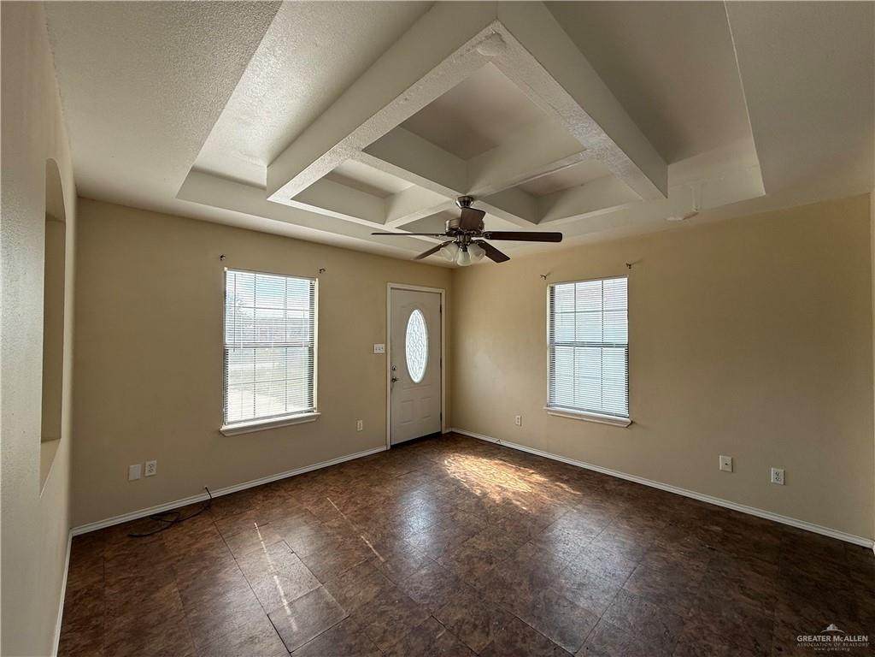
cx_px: 438
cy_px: 328
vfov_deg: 85.7
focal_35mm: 14
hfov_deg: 102.1
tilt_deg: +1.4
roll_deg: -0.4
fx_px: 354
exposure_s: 1/267
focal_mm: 2.22
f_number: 2.2
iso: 64
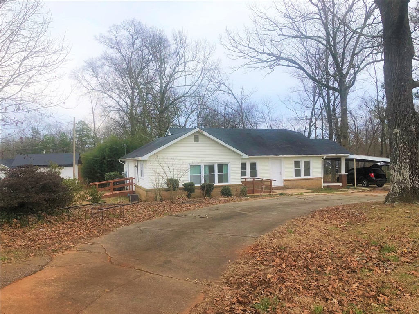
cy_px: 157
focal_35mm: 29
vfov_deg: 48.2
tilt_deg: +2.5
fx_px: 351
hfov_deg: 61.7
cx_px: 210
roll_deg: +1.0
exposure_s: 1/1143
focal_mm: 3.99
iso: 20
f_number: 1.8
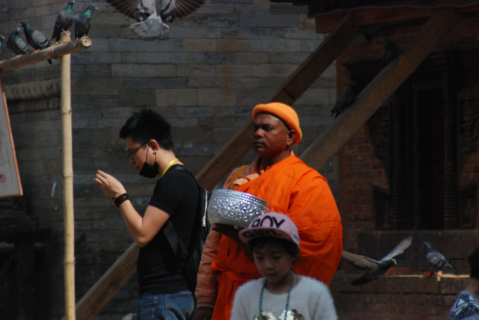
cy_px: 160
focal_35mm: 300
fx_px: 3996
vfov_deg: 4.6
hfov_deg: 6.9
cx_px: 240
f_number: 7.1
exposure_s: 1/3200
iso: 1000
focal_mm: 200
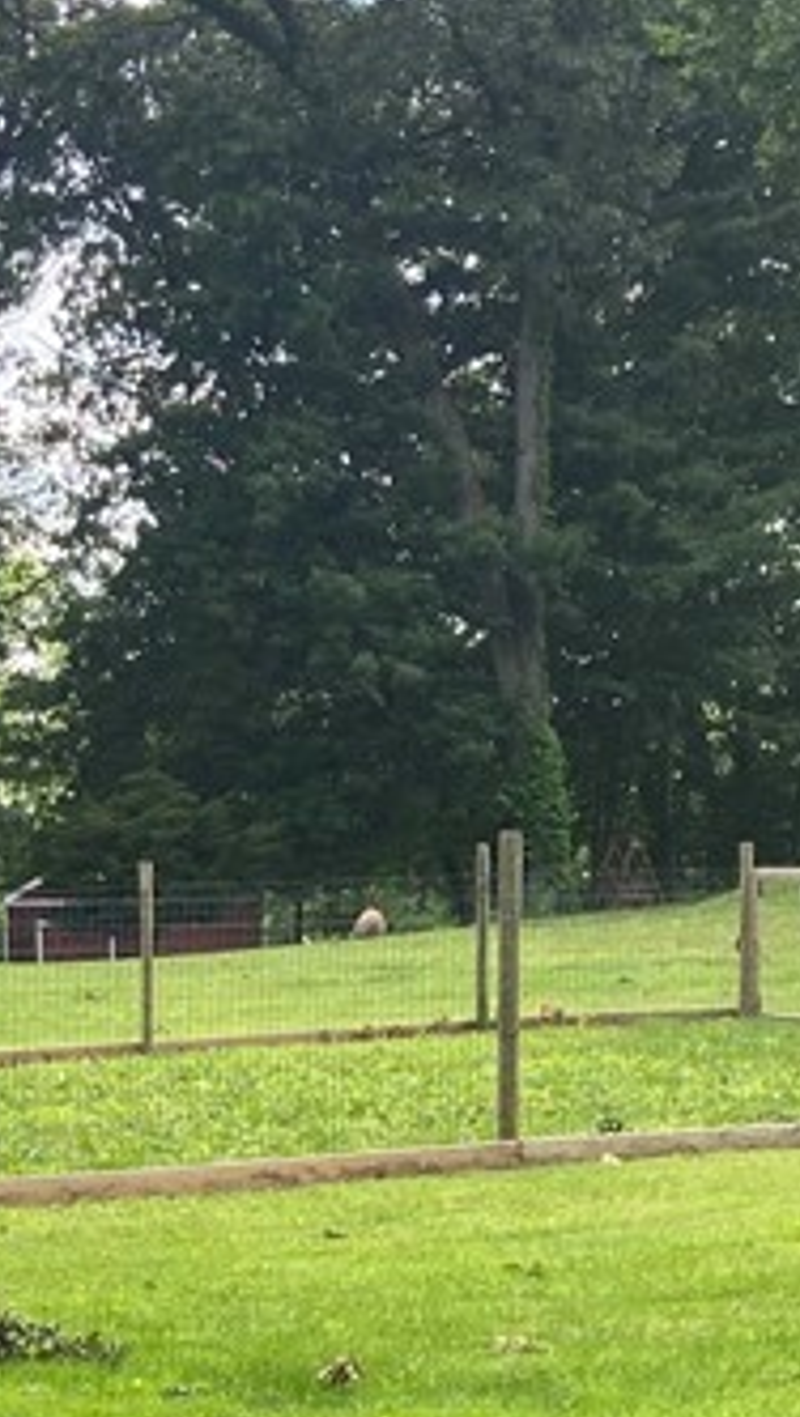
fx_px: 3272
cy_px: 1353
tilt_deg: -9.8
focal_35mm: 87
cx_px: 145
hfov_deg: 13.9
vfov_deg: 23.6
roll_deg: +1.2
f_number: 1.8
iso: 32
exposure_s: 1/479
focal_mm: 4.25
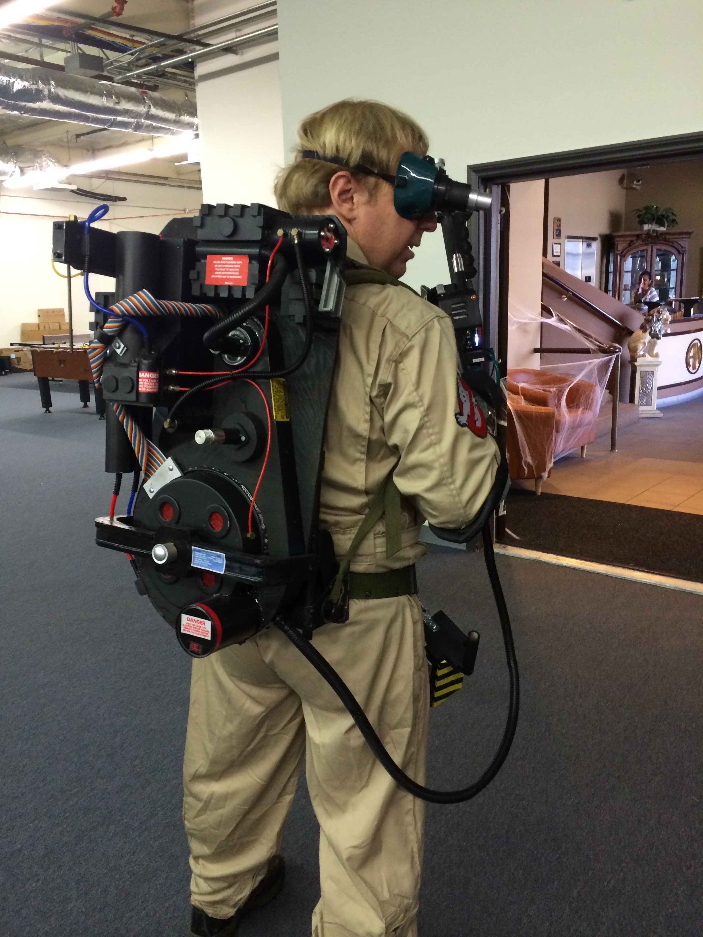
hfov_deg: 46.8
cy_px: 468
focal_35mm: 30
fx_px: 812
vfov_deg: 60.0
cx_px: 352
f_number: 2.2
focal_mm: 4.12
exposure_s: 1/30
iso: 200
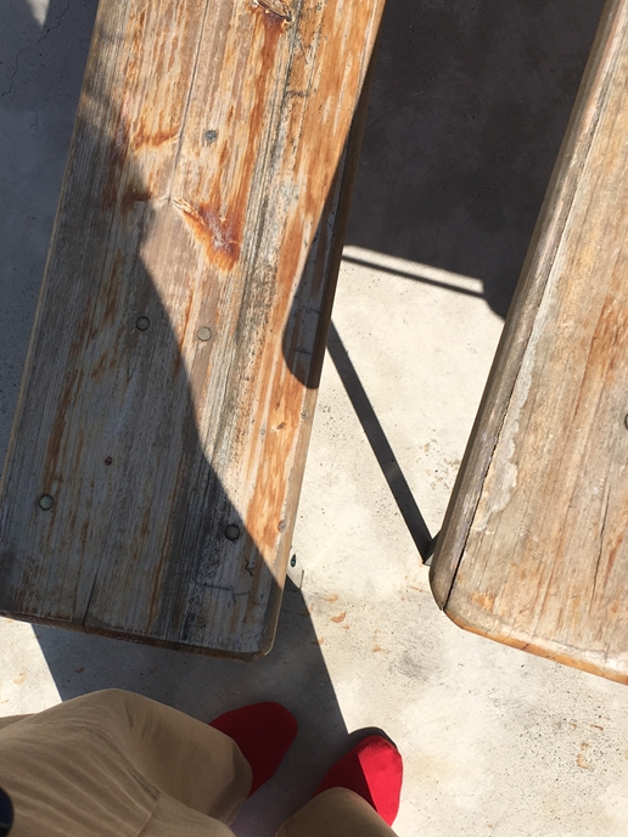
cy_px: 480
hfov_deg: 31.9
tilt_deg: -79.7
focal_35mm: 45
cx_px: 202
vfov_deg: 42.0
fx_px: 1089
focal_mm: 4.15
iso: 25
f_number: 2.2
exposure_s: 1/1876
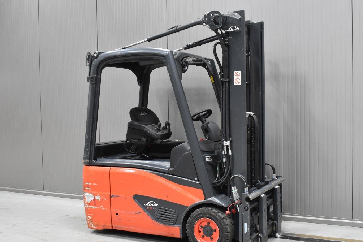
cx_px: 198
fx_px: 434
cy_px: 133
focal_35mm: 43
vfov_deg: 31.2
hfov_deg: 45.4
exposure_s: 1/30
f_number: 5.6
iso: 1600
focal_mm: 24
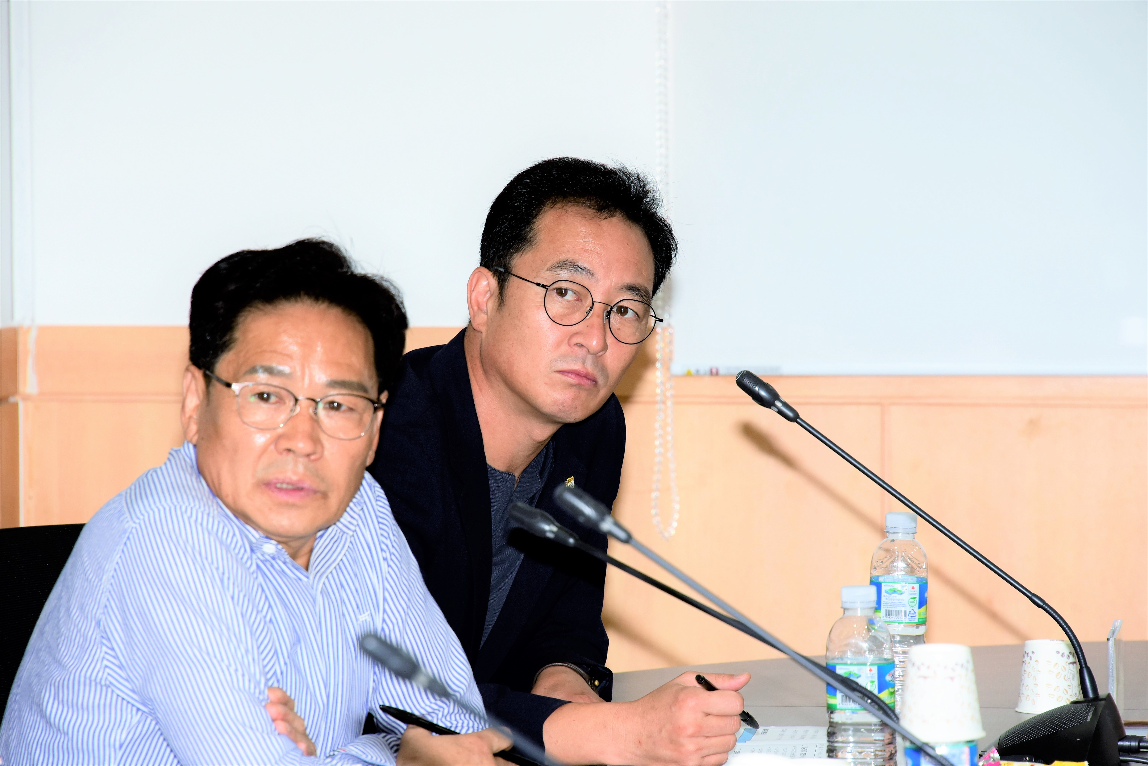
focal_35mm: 300
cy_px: 383
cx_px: 574
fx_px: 9570
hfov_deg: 6.9
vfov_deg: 4.6
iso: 800
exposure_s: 1/250
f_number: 10
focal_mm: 300
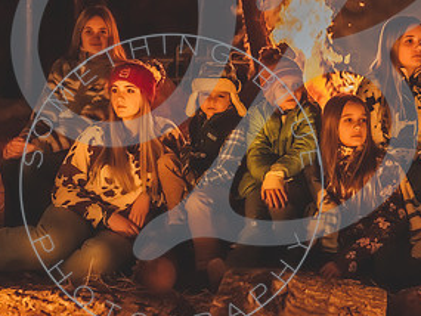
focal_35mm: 86
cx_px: 245
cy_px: 61
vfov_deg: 17.0
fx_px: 1046
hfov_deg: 22.7
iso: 4000
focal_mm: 44
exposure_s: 1/160
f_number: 2.8
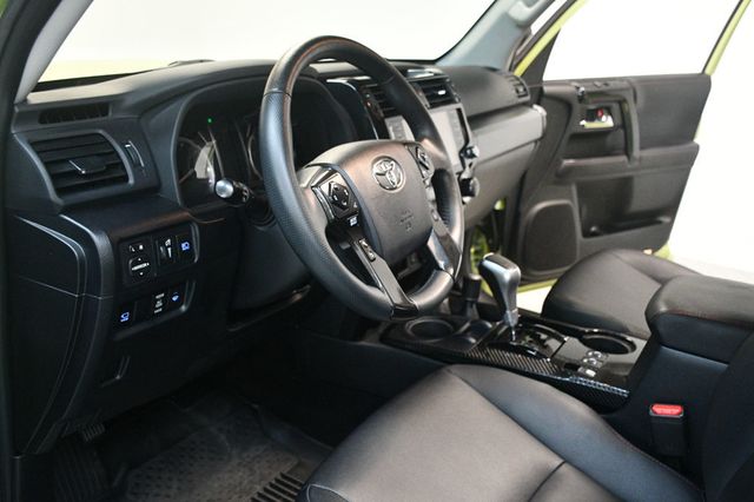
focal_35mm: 33
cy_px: 251
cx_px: 377
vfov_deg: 39.9
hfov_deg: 57.2
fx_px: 691
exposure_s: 1/60
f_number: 3.5
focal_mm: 22
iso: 3600
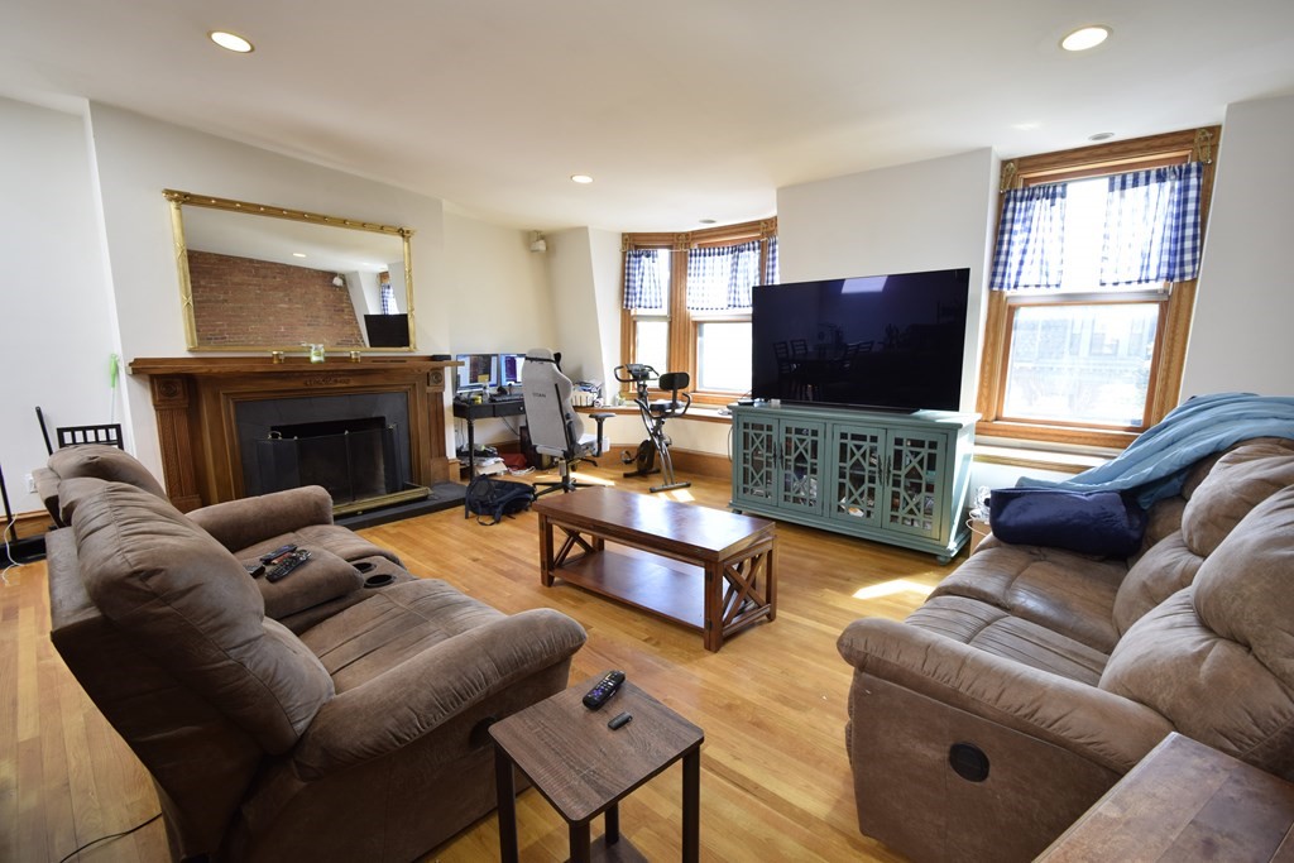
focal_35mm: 15
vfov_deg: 77.3
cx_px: 647
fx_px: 539
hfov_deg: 100.4
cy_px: 432
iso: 400
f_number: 7.1
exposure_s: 1/25
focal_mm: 10
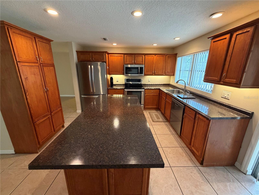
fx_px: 105
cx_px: 130
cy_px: 98
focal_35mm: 14
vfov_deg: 85.7
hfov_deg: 102.1
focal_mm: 2.22
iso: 400
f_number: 2.2
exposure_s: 1/60
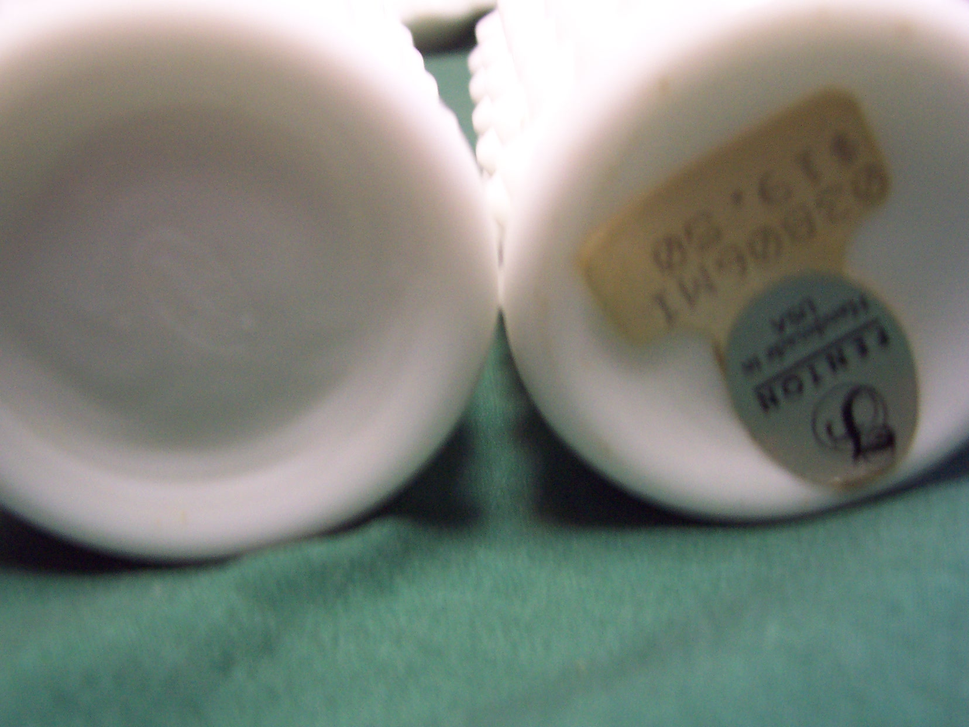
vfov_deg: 38.7
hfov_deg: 50.1
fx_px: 1036
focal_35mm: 37
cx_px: 484
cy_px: 364
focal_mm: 5.6
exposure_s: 1/30
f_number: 2.8
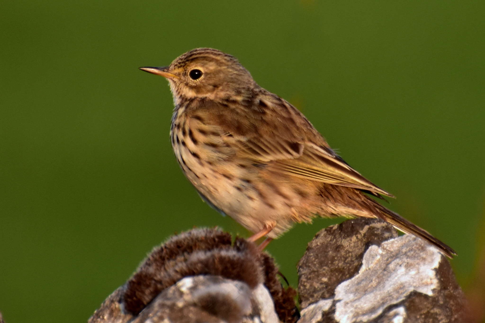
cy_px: 162
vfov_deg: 3.1
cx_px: 242
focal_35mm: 450
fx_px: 6064
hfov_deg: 4.6
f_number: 5.6
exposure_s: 1/400
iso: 200
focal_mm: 300
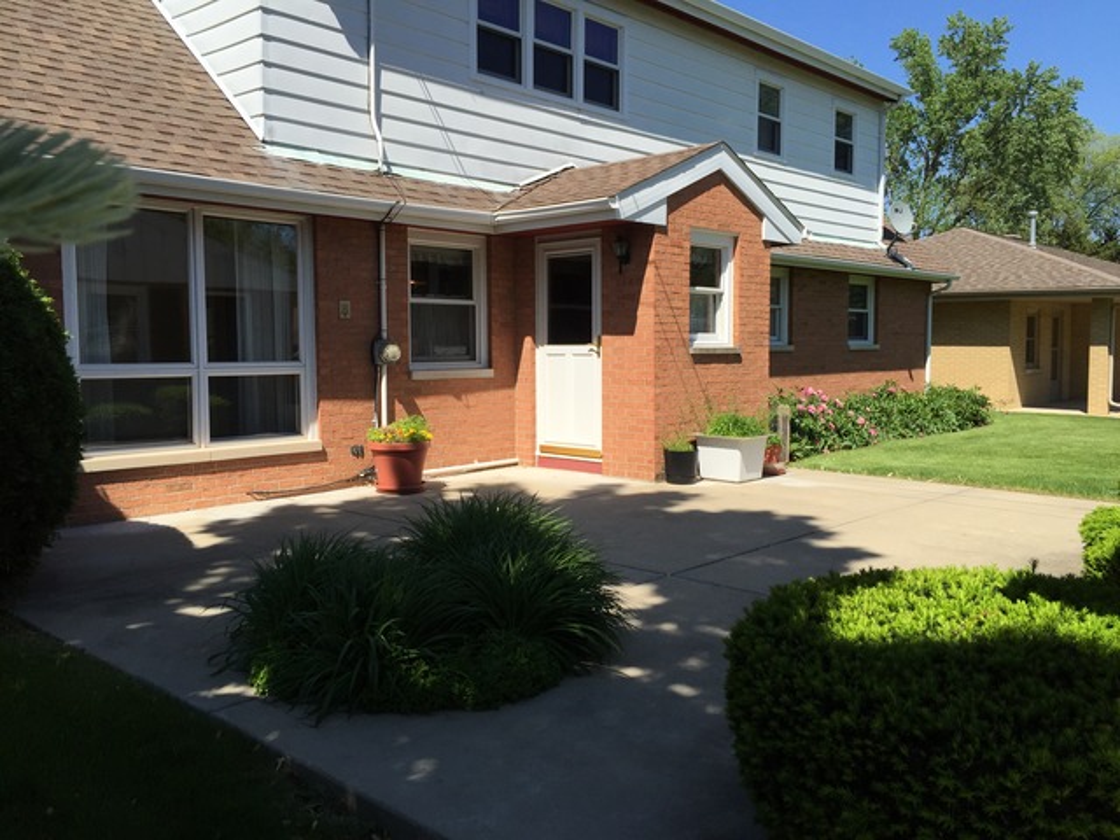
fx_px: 938
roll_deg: -0.5
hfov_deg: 61.7
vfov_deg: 48.2
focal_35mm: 29
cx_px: 560
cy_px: 420
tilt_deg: -3.9
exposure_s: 1/1980
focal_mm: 4.15
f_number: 2.2
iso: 32
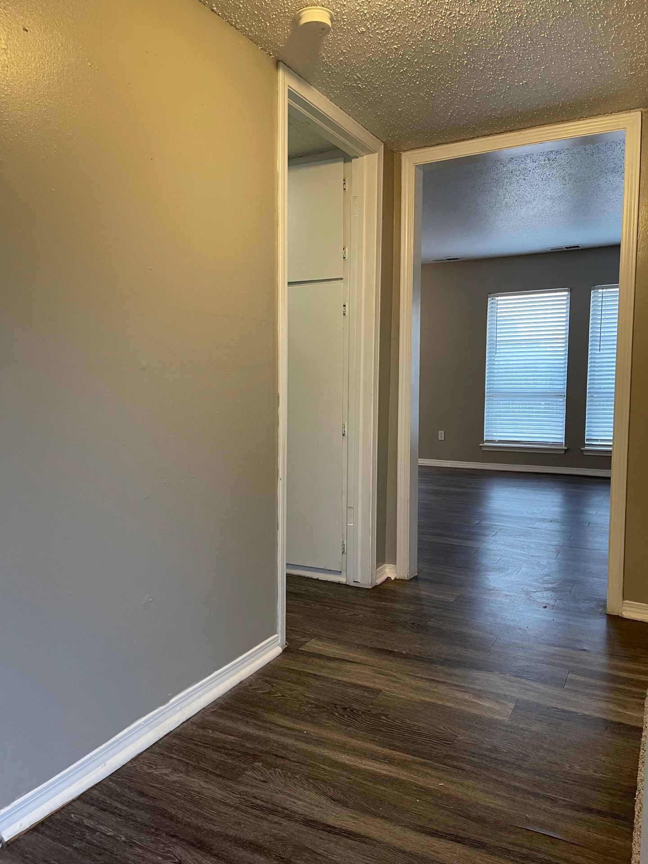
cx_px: 324
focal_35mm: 26
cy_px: 432
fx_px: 649
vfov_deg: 67.3
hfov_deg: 53.1
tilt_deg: -4.7
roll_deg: -1.2
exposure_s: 1/60
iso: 320
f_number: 1.6
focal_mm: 5.1
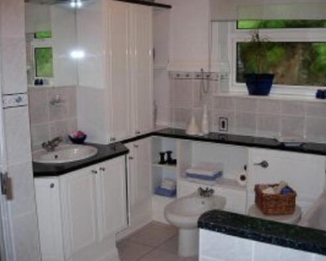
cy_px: 128
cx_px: 172
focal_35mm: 44
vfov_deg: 34.2
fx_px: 425
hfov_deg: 42.0
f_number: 2.8
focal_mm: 7.8
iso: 79
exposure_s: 1/64
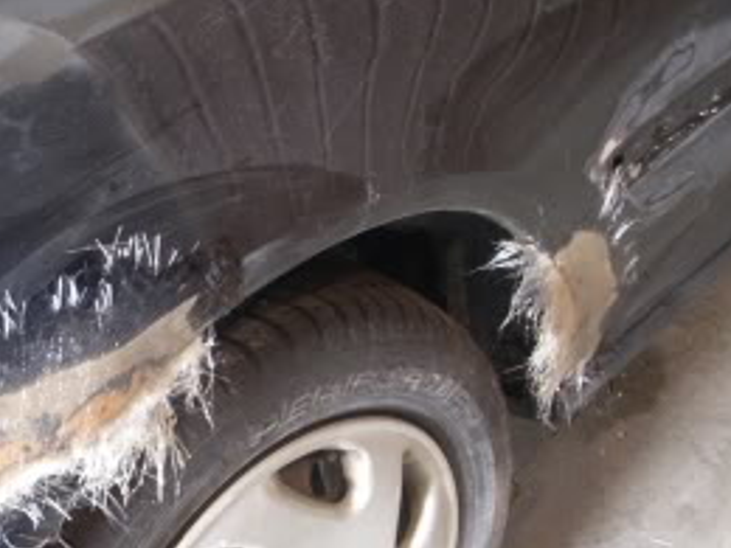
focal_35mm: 71
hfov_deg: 27.2
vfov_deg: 20.6
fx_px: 1499
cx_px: 231
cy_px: 415
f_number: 3.3
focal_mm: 6.3
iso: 250
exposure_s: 1/8
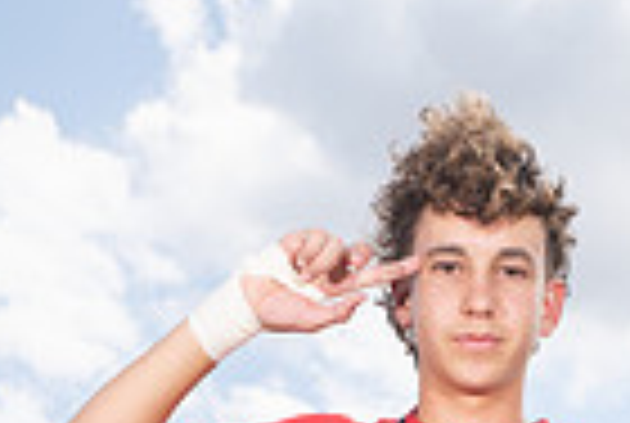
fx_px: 2473
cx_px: 468
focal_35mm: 141
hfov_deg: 14.5
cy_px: 994
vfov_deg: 8.9
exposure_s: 1/400
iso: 125
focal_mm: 44
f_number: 7.1
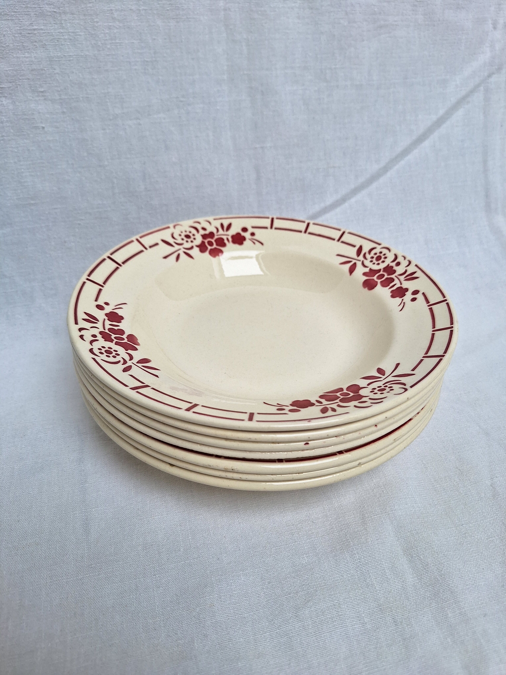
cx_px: 253
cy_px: 338
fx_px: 448
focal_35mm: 23
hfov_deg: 58.9
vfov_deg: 73.9
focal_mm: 5.54
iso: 40
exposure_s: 1/281
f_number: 1.8
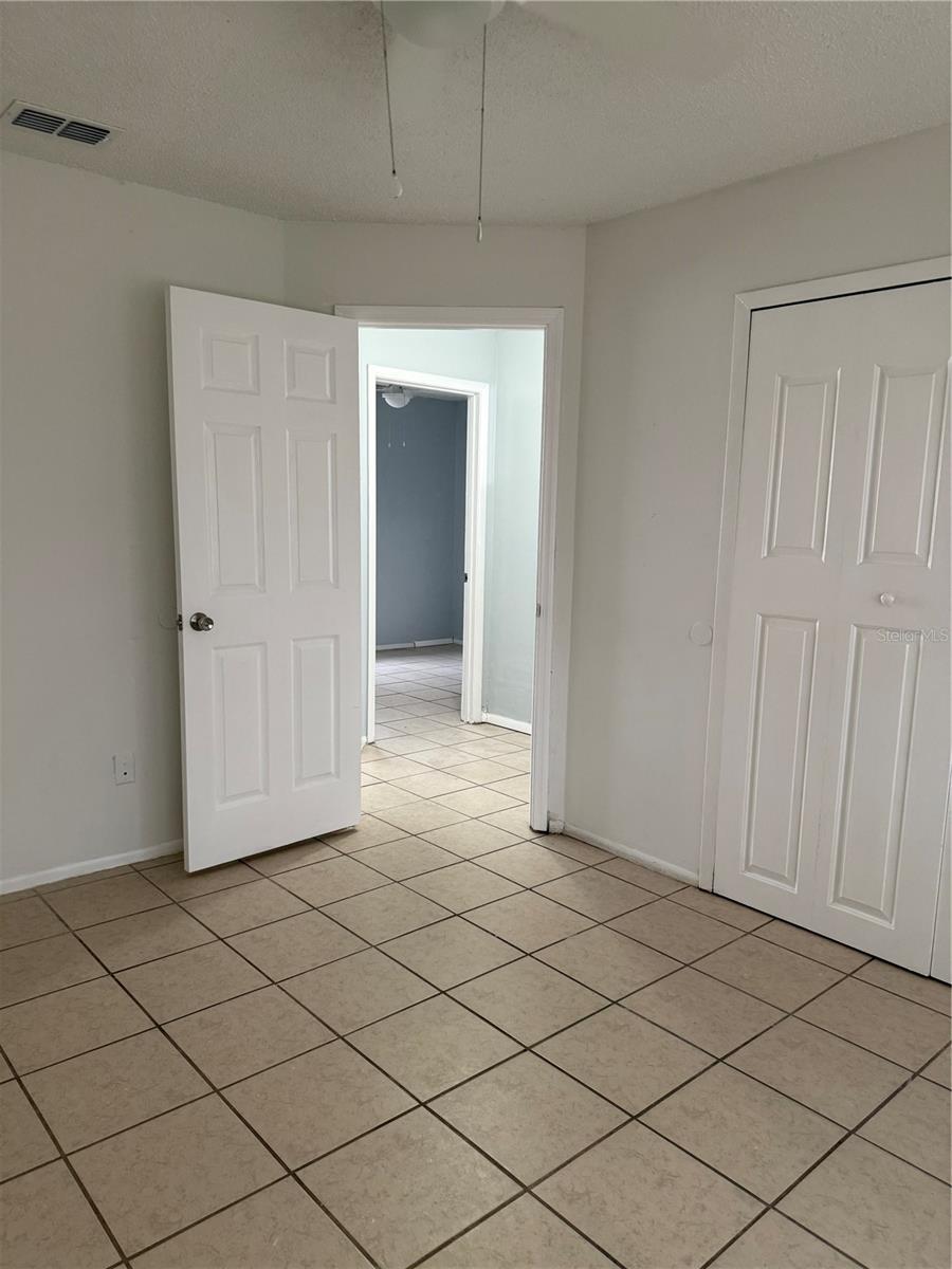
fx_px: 880
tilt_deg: -6.5
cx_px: 476
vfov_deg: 71.6
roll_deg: -1.7
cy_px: 634
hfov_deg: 56.8
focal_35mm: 24
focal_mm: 6.76
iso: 250
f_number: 1.78
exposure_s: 1/60
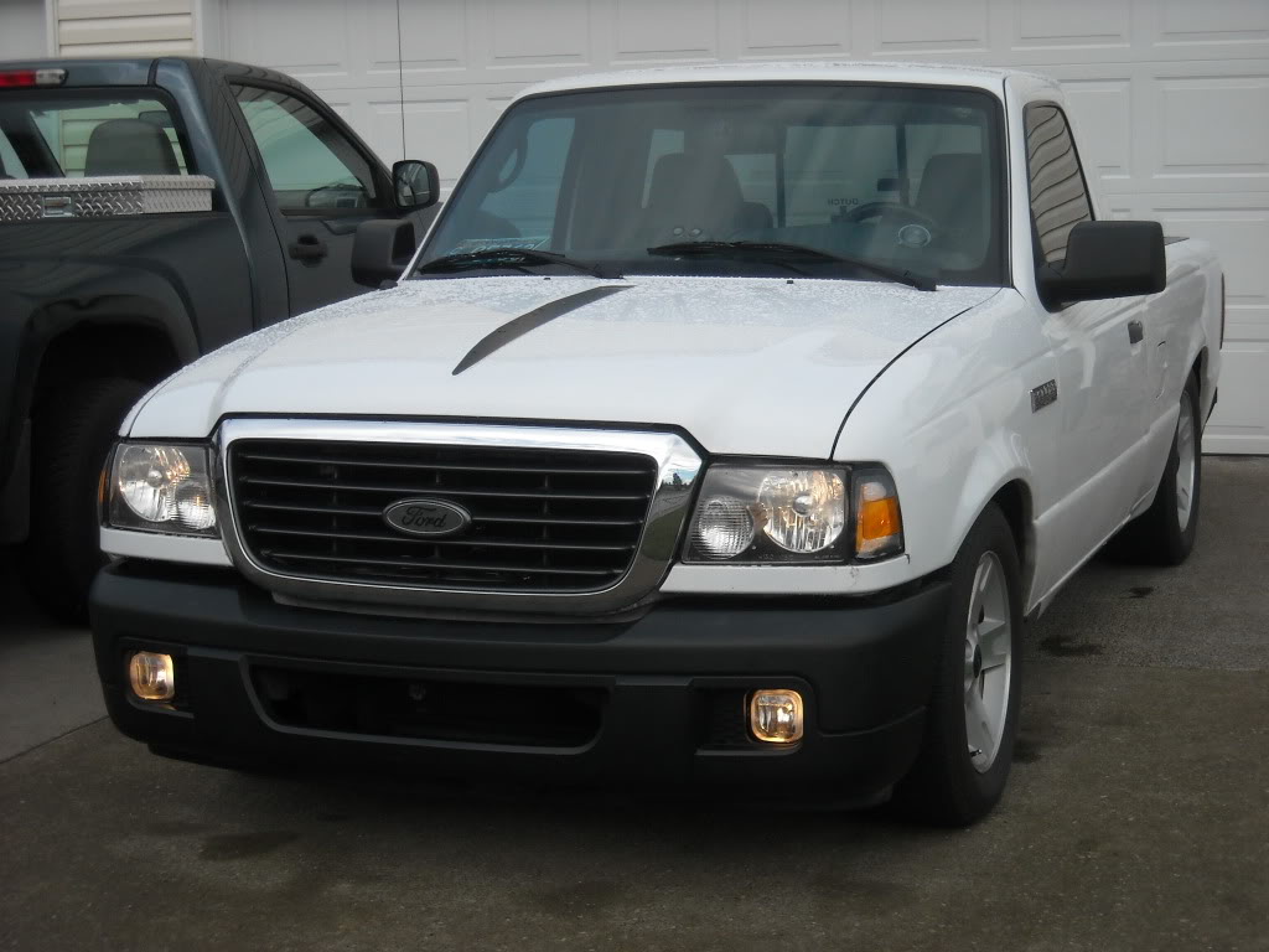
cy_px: 476
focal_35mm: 68
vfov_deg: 21.6
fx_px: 2493
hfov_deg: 28.6
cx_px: 634
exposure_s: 1/250
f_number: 7.3
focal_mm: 11
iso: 118
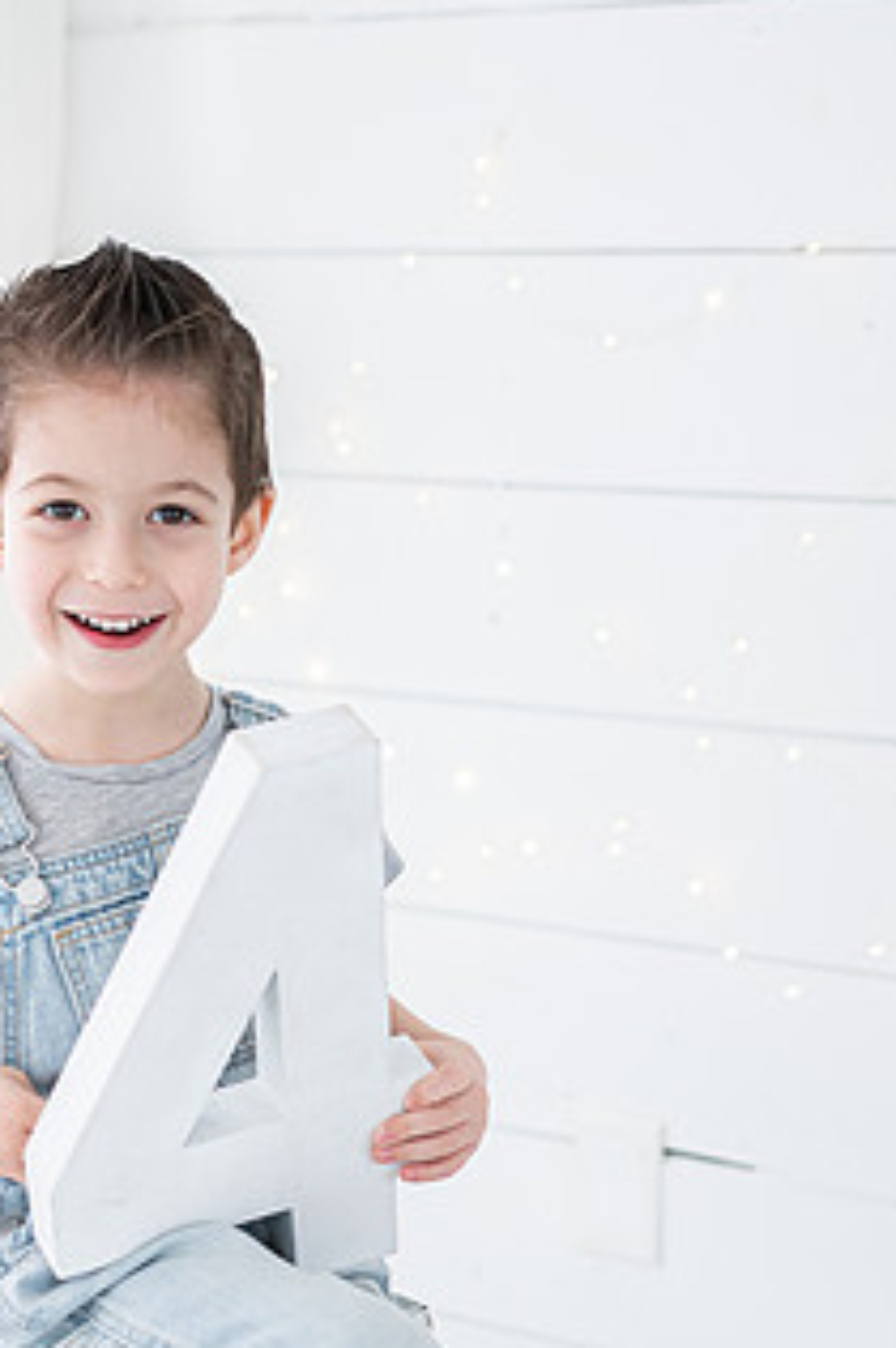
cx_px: 267
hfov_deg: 18.3
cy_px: 947
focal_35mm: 74
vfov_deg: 27.1
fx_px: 2769
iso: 500
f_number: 2
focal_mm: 35
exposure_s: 1/400
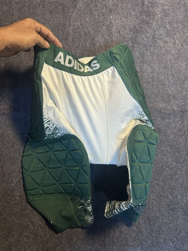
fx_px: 188
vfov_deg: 67.3
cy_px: 126
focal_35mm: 26
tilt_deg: -64.9
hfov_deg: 53.1
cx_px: 94
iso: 160
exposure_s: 1/50
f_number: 1.5
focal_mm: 5.7
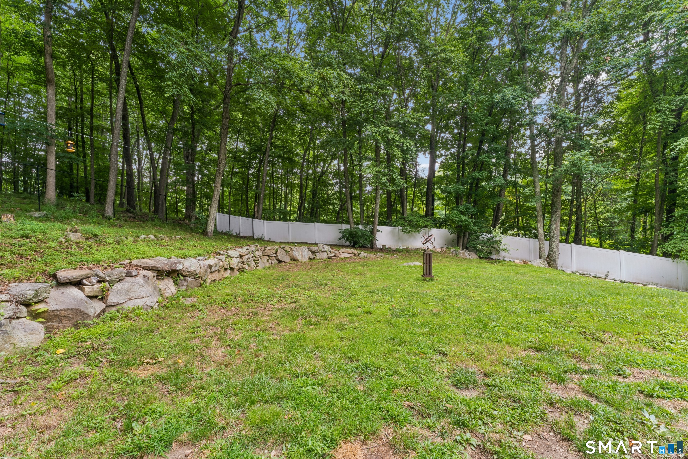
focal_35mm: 14
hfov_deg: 104.3
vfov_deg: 81.2
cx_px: 344
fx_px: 268
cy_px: 230
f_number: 22
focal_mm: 14
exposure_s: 2
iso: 100
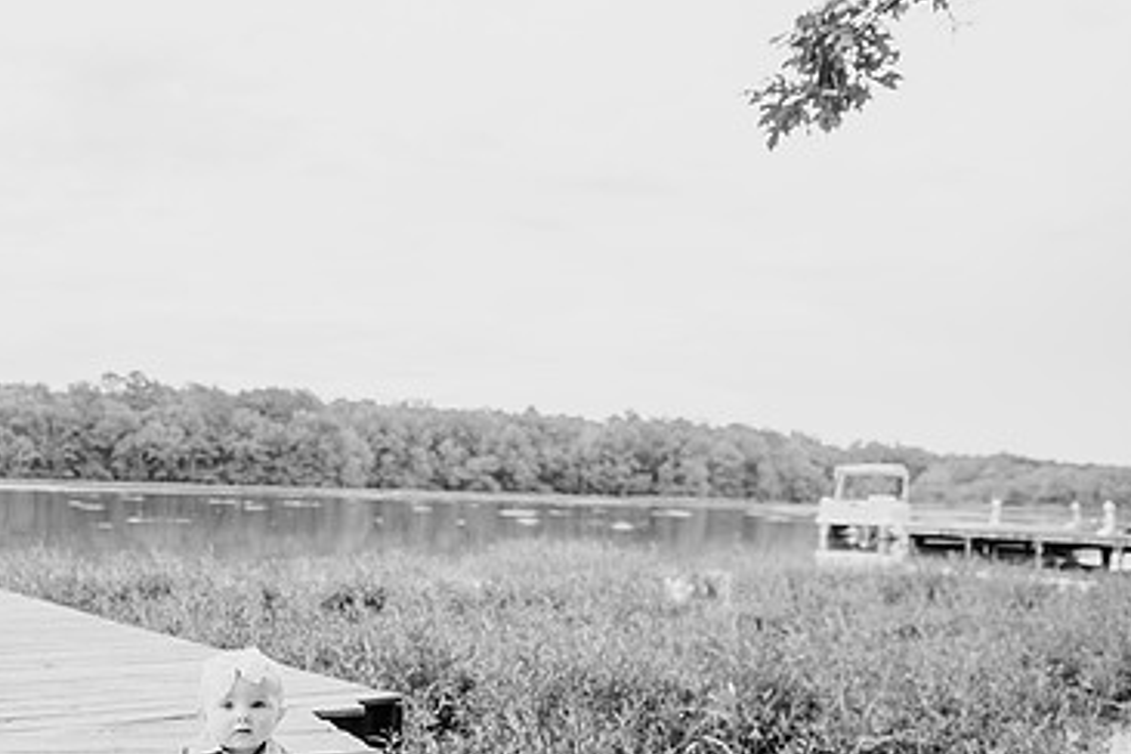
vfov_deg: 34.5
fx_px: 1194
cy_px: 533
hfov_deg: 48.5
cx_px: 269
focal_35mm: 38
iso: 500
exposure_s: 1/800
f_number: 3.5
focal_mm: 24
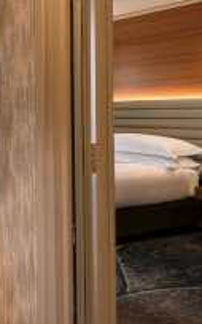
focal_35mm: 45
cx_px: -183
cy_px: 113
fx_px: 397
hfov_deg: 19.4
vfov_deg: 43.9
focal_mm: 15
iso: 400
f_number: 11
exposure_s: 1/5
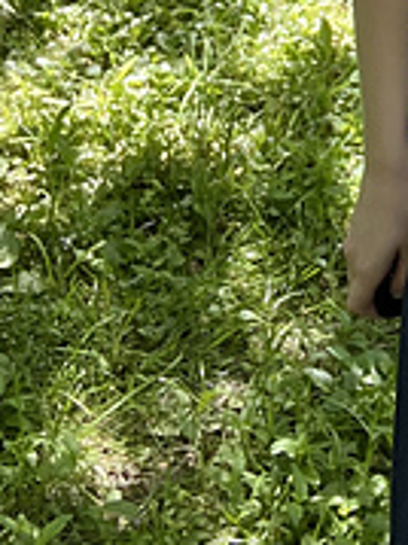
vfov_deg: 16.1
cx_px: 719
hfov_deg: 12.7
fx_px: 1684
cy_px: -374
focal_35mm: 107
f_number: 2.2
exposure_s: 1/121
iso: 32
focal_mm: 2.71
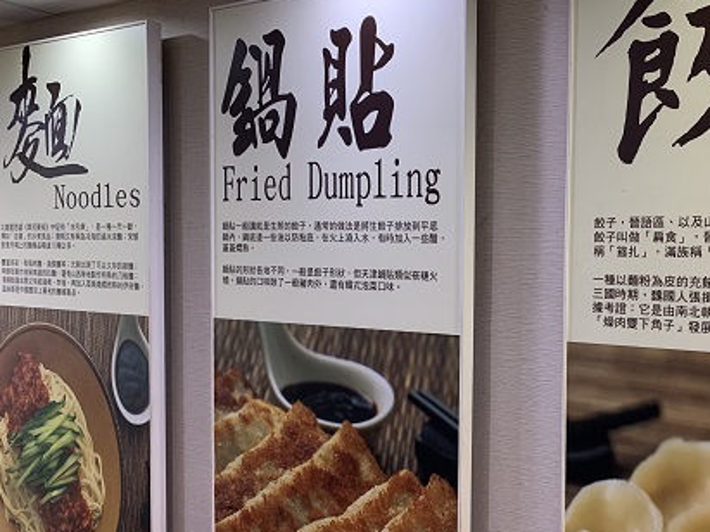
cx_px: 491
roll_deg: -1.2
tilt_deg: -3.4
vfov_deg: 37.6
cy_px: 309
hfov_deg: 47.9
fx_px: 779
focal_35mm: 38
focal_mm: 4.25
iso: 125
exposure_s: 1/60
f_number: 1.8
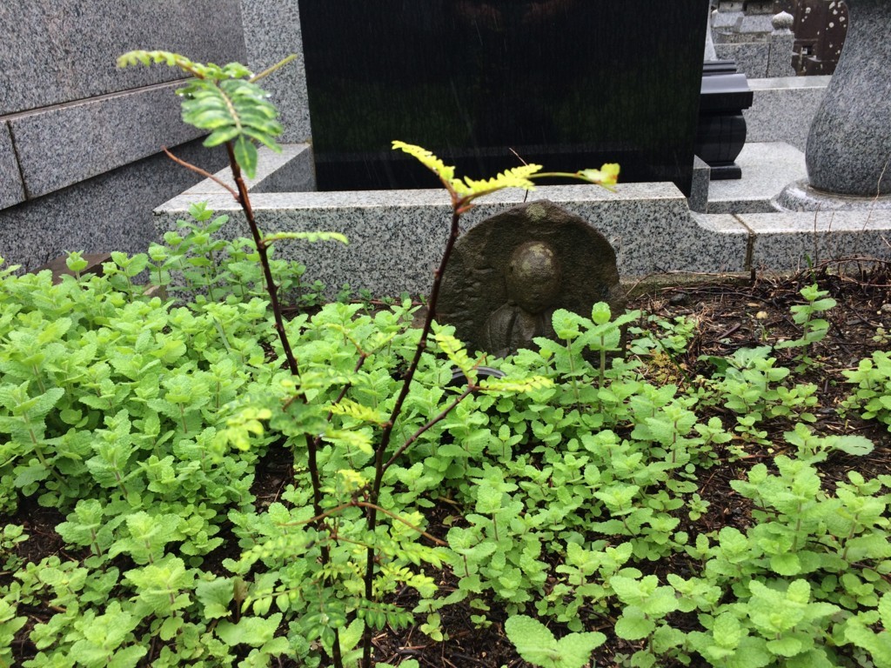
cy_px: 334
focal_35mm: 29
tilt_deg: -25.0
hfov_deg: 61.7
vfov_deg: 48.2
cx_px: 446
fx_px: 746
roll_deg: +3.5
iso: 32
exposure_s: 1/216
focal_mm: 4.15
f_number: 2.2
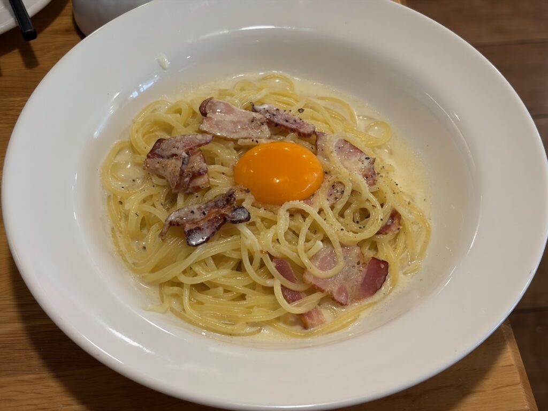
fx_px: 823
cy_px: 206
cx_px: 274
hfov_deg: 36.8
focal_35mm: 52
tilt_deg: -54.1
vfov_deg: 28.0
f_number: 1.6
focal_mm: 5.96
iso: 50
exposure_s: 1/50
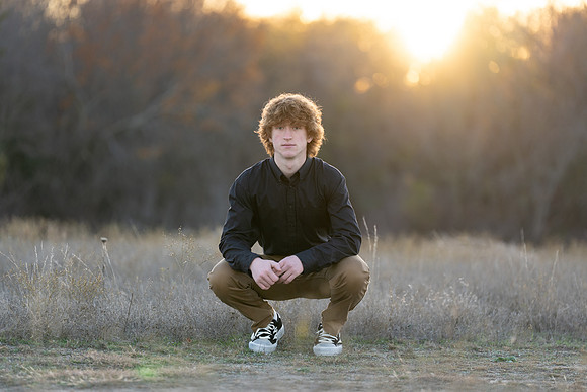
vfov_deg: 7.9
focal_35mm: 173
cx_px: 294
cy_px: 196
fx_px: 2821
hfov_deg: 11.9
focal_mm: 173
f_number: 2.8
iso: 320
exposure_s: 1/320
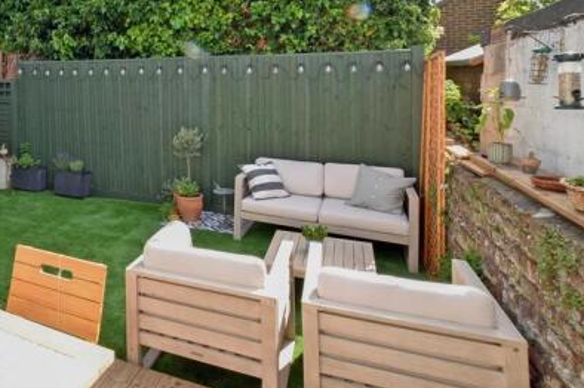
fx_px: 405
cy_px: 87
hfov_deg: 65.8
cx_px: 126
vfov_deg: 48.7
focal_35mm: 25
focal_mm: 10
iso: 500
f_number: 20
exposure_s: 1/80
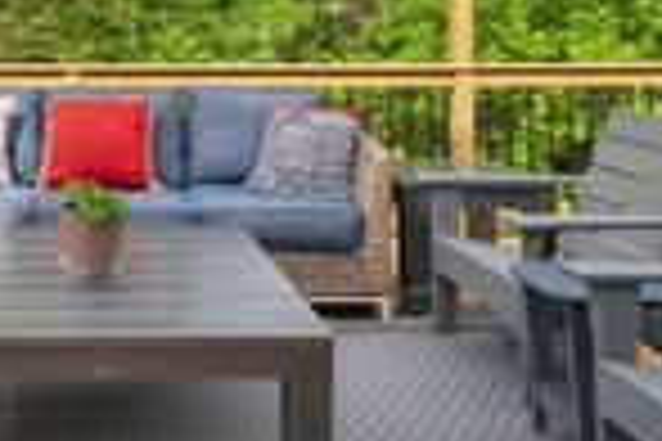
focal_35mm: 54
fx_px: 985
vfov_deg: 23.9
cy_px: -20
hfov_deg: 34.5
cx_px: 32
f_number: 8
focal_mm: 10.5
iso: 100
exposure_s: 1/45
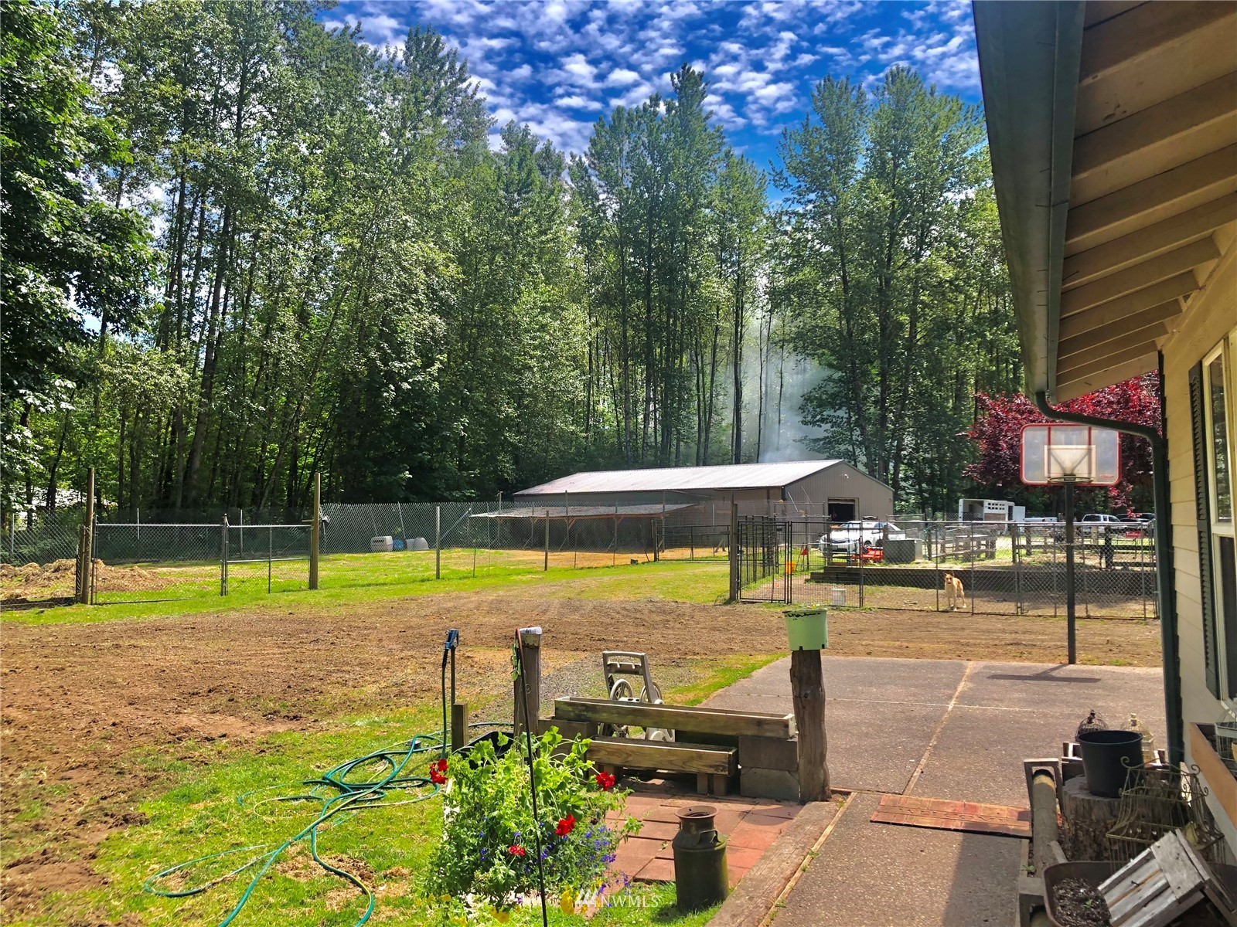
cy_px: 464
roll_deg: +0.2
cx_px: 618
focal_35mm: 28
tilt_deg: +2.8
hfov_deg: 63.4
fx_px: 1001
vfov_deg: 49.7
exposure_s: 1/716
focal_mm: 3.99
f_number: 1.8
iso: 20
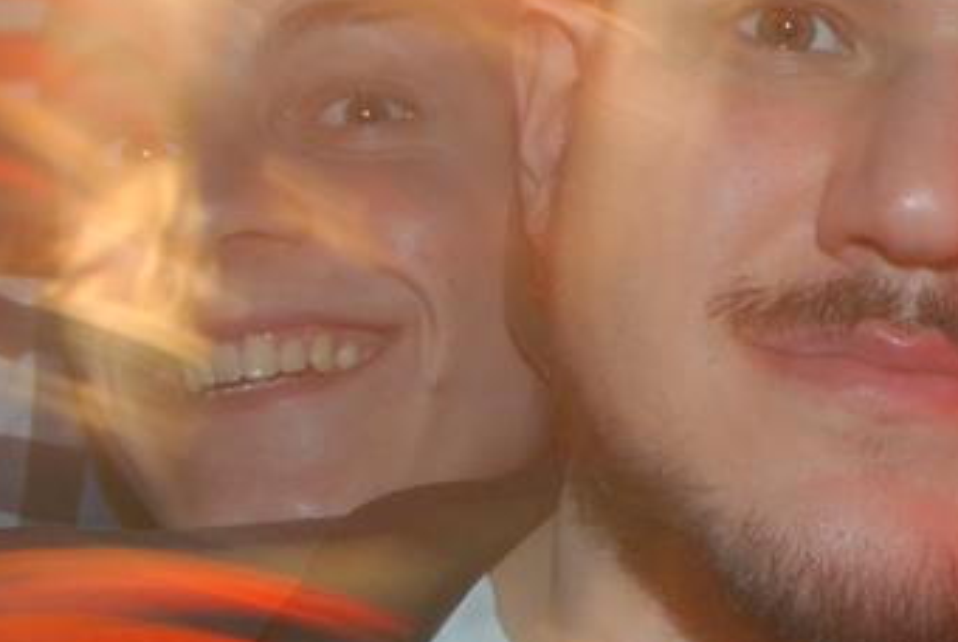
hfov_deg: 16.2
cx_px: 1147
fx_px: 3226
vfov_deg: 11.2
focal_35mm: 121
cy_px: 684
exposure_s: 1/6
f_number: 6.3
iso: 400
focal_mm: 24
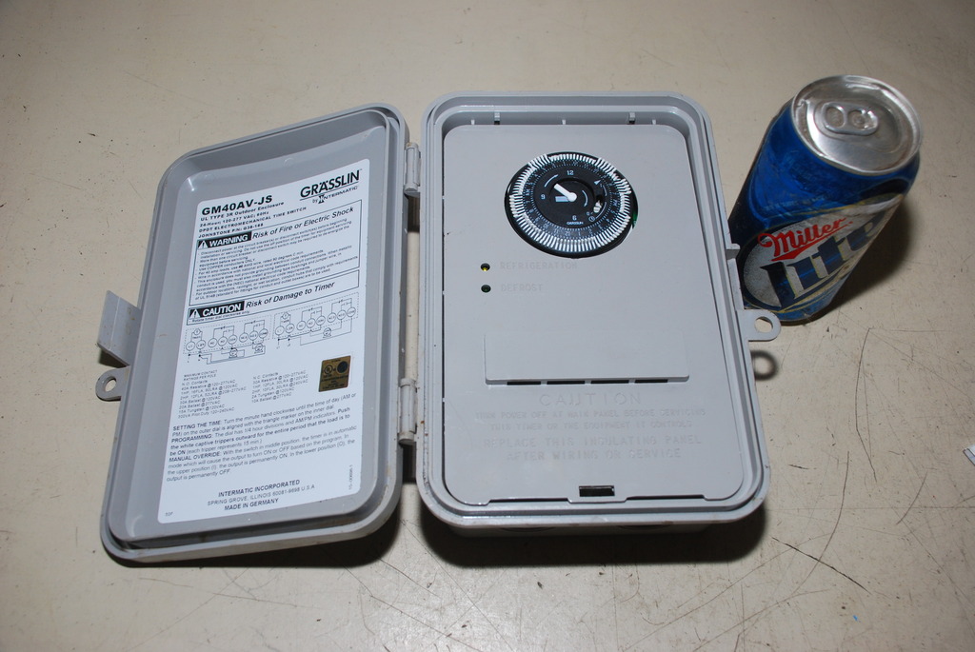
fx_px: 976
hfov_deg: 53.1
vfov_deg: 37.0
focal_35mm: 36
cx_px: 488
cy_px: 326
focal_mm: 24
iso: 200
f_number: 5
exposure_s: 1/60
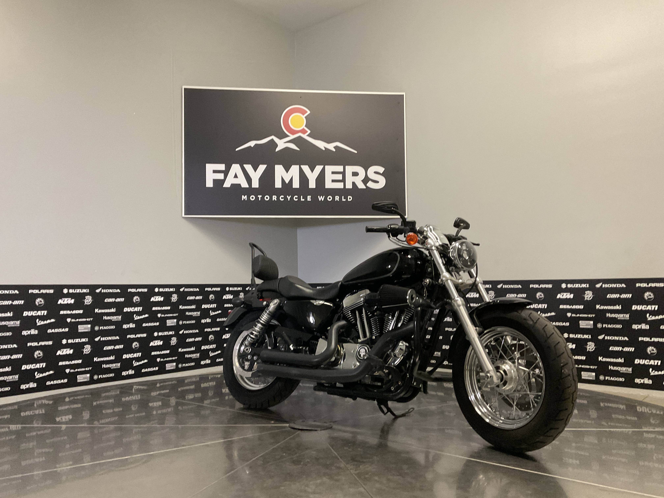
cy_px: 249
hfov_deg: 61.7
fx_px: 556
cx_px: 332
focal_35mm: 29
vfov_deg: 48.2
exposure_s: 1/60
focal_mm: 3
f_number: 1.8
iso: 200
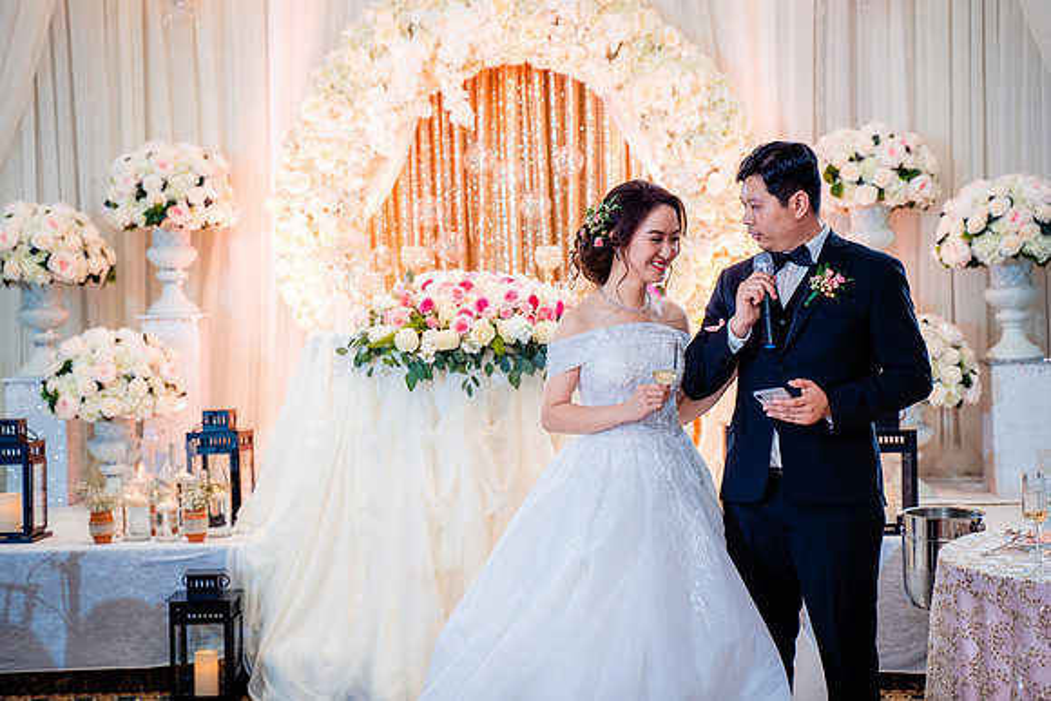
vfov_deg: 20.9
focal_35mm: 65
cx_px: 508
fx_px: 1902
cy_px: 362
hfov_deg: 30.9
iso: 1000
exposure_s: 1/160
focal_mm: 63
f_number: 3.5
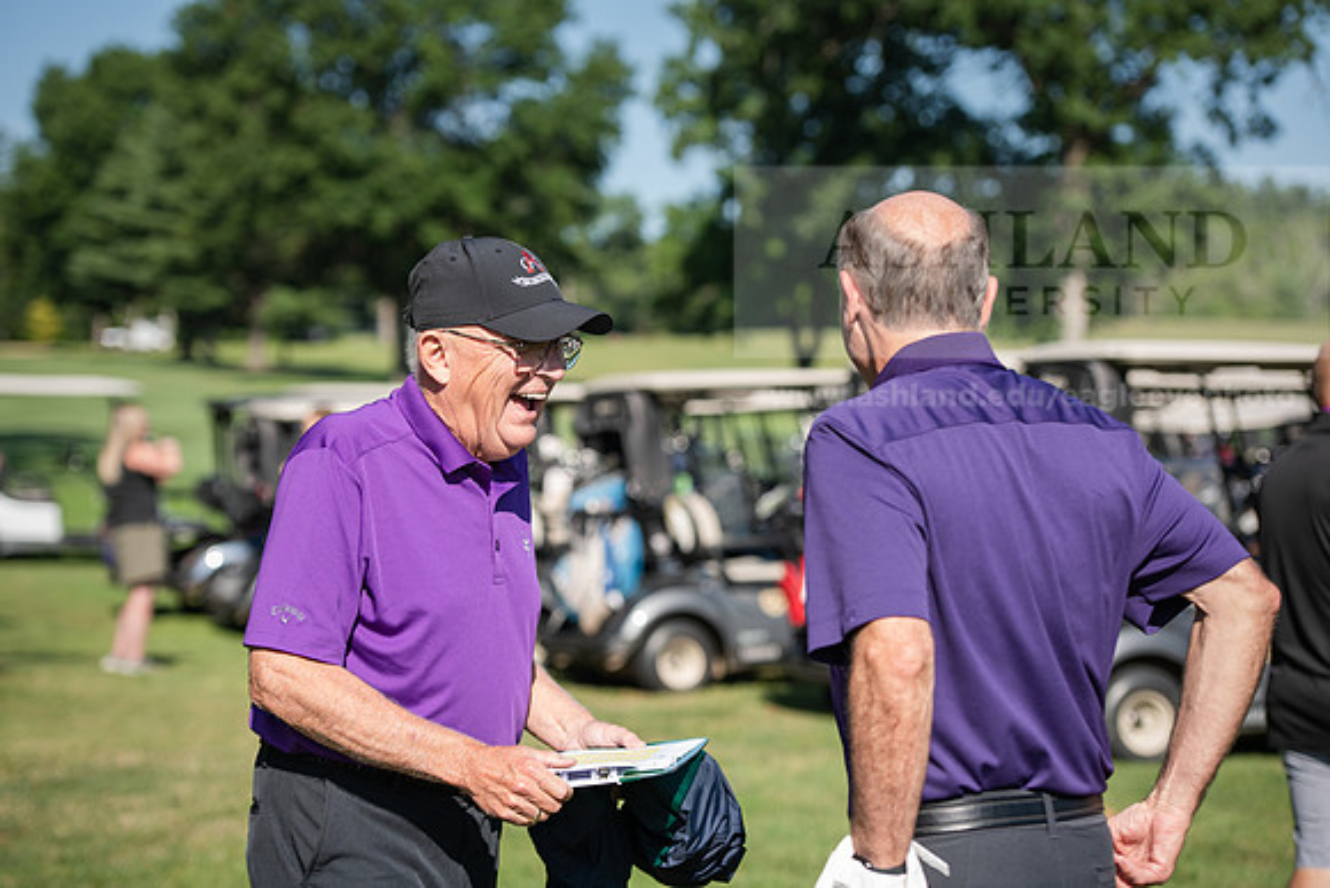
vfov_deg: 14.9
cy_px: 444
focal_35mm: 92
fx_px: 3400
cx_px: 665
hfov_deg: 22.1
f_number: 3.5
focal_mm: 92
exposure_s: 1/640
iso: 100
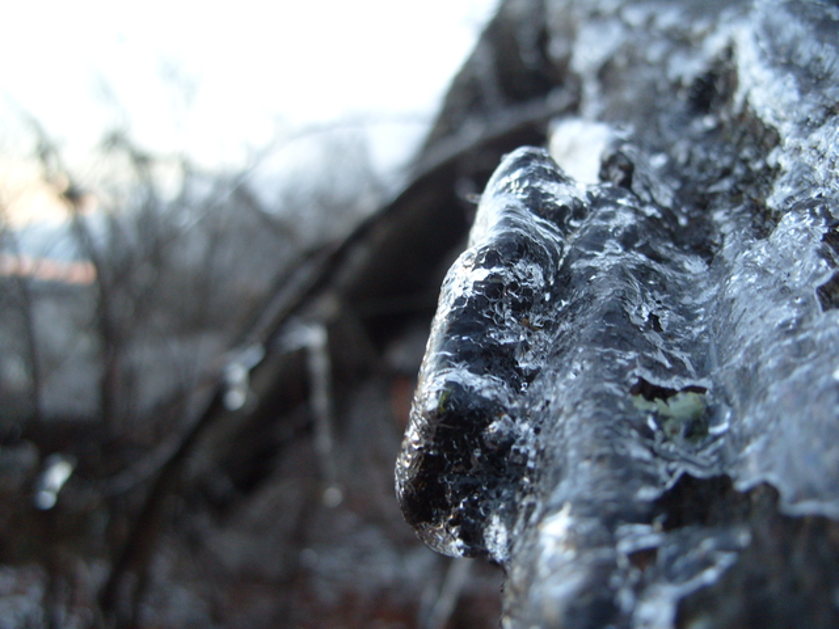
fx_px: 848
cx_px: 420
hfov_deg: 52.6
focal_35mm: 35
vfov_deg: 40.7
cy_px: 314
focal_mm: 7.8
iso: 160
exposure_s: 1/45
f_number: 2.8
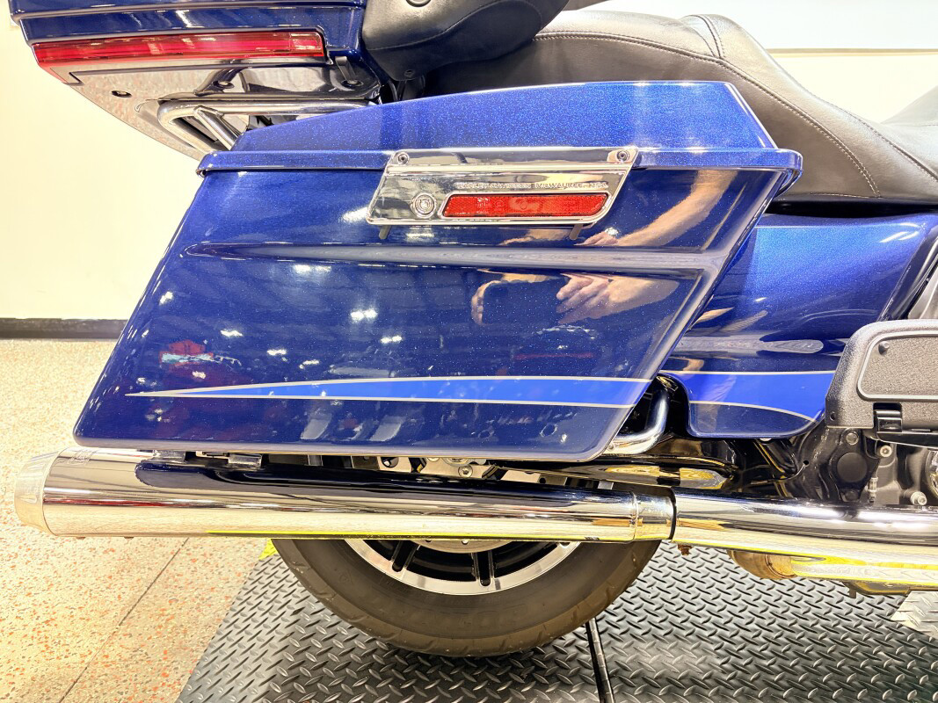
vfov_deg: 53.1
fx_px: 704
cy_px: 352
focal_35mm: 26
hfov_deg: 67.3
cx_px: 469
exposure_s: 1/60
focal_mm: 5.96
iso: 250
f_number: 1.6
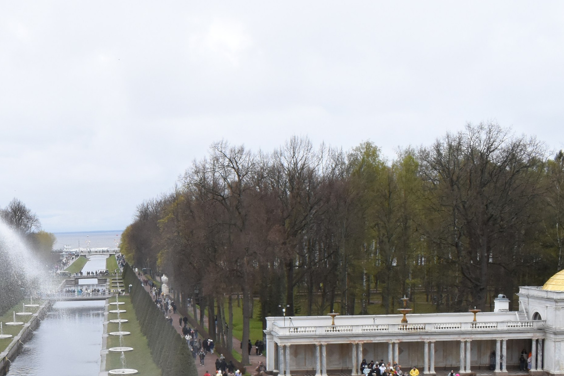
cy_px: 333
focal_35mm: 60
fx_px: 940
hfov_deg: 31.5
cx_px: 38
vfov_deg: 22.1
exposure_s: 1/400
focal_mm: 18
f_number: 13
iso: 800
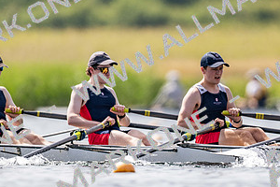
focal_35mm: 1161
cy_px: 104
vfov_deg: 1.2
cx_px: 187
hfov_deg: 1.8
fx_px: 9029
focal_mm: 600
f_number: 4
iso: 160
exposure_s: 1/2500
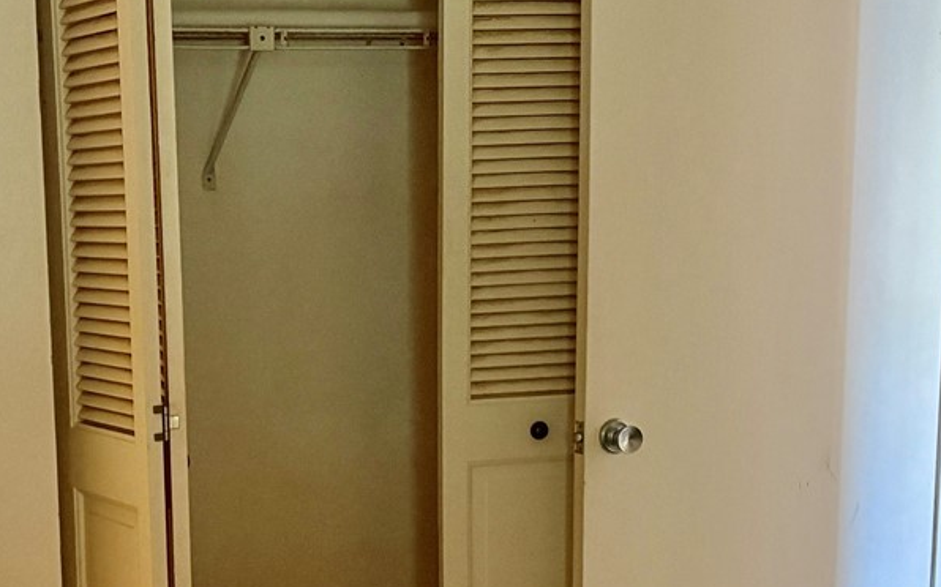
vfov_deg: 17.2
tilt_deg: -11.1
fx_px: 1897
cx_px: 197
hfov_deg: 27.3
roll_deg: +2.2
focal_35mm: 74
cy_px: 596
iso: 400
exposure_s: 1/60
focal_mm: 5.96
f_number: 1.6
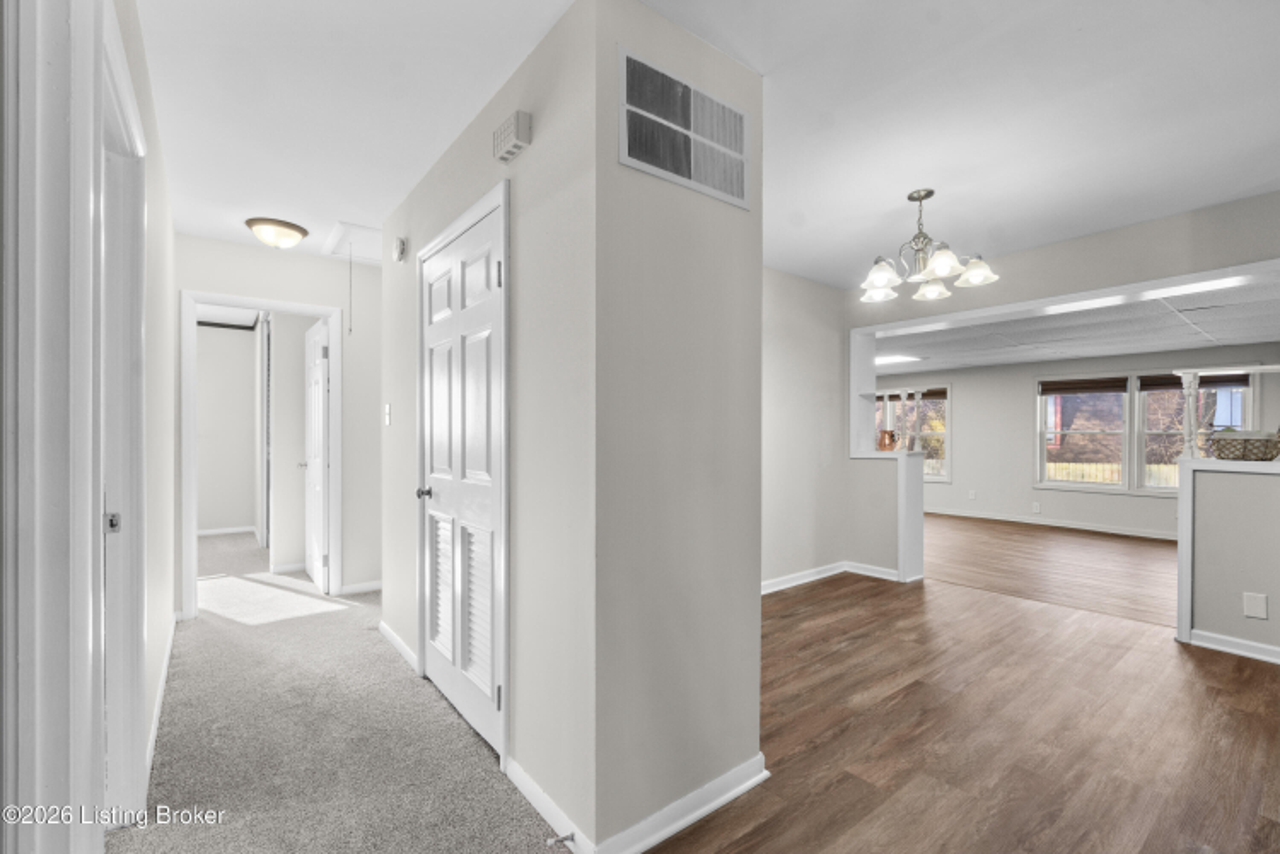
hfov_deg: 100.4
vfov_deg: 77.3
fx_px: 533
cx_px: 640
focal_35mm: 15
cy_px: 427
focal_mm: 10
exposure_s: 1/2.5
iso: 400
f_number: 11
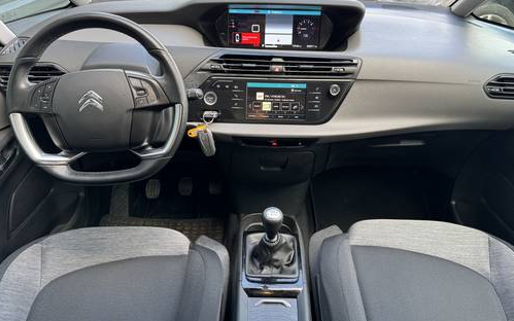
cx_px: 256
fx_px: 364
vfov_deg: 47.6
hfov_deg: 70.4
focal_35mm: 26
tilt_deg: -34.1
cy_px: 163
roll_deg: -0.6
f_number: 1.78
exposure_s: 1/121
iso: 160
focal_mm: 6.76
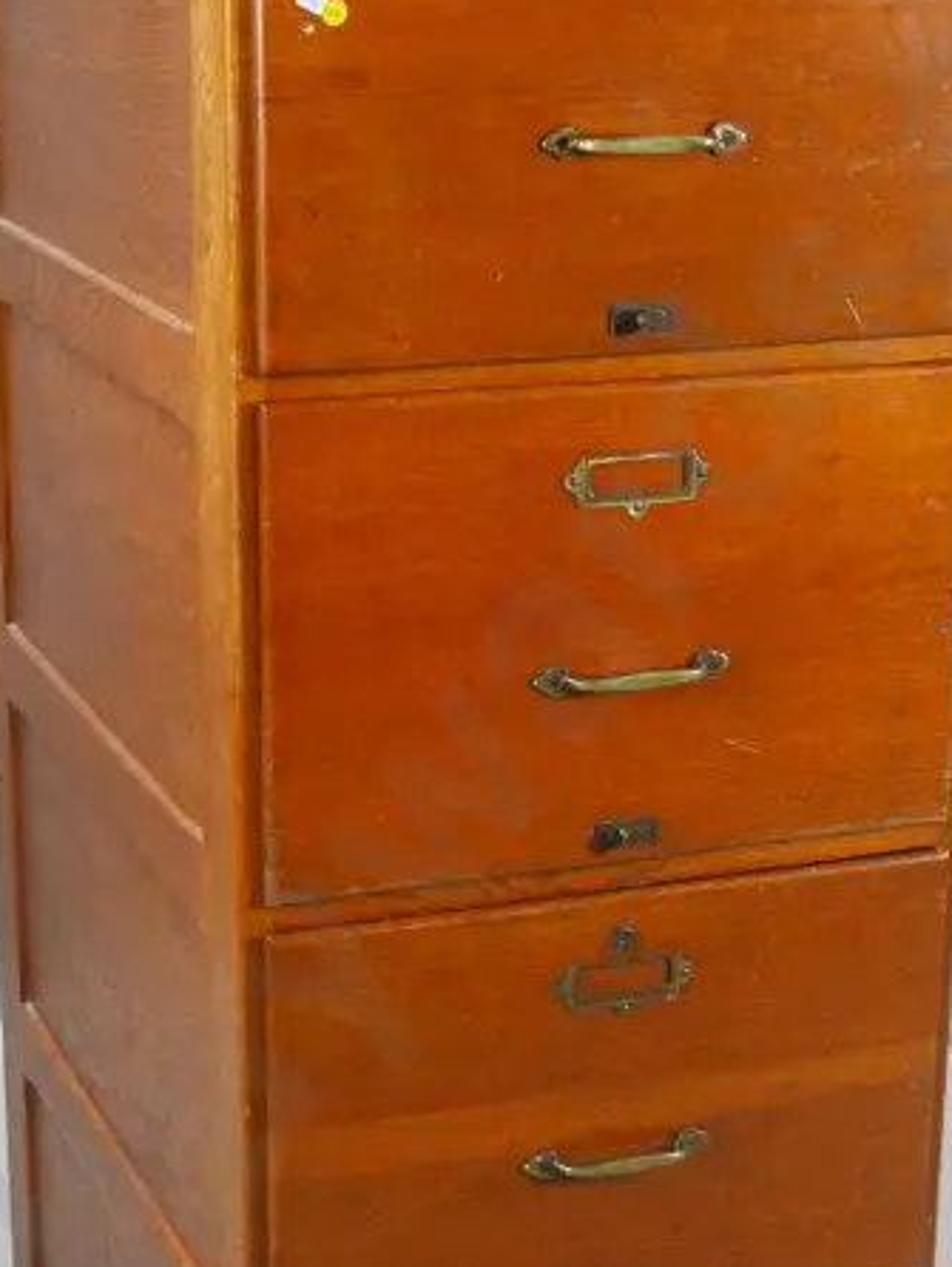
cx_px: 482
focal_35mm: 78
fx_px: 2857
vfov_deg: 25.0
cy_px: 758
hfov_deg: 18.9
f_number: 4.5
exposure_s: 1/125
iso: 3200
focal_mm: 17
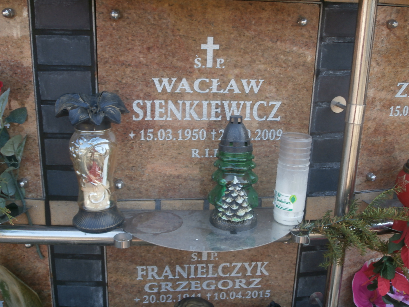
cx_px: 204
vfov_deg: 37.7
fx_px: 449
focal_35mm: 38
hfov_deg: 49.0
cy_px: 154
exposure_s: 1/80
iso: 100
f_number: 3.9
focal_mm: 6.67
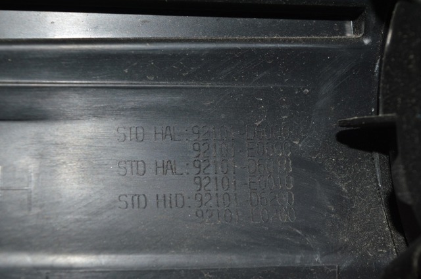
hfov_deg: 24.6
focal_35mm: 82
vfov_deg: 16.5
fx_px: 964
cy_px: 140
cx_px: 210
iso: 100
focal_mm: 55
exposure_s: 1/60
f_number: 8
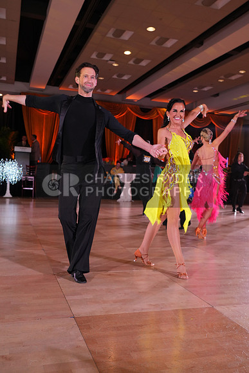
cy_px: 186
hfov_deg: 40.0
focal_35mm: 33
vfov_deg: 57.2
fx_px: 342
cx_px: 124
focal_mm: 33
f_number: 5
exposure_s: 1/200
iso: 1250
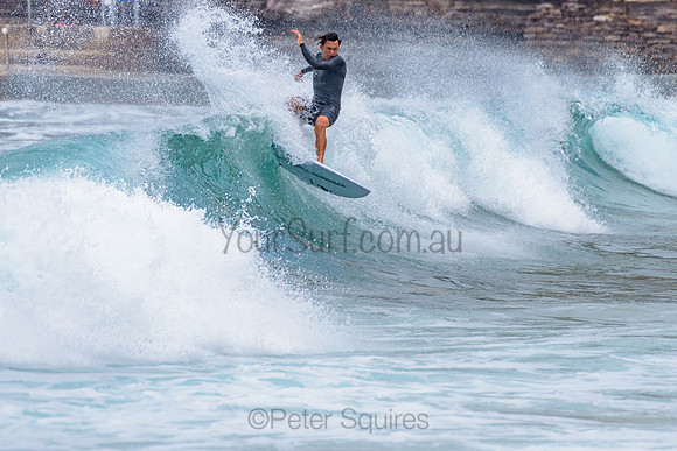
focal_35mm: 613
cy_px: 175
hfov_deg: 3.4
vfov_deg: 2.2
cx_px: 326
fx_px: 11525
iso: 320
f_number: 5.6
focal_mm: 500
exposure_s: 1/2000
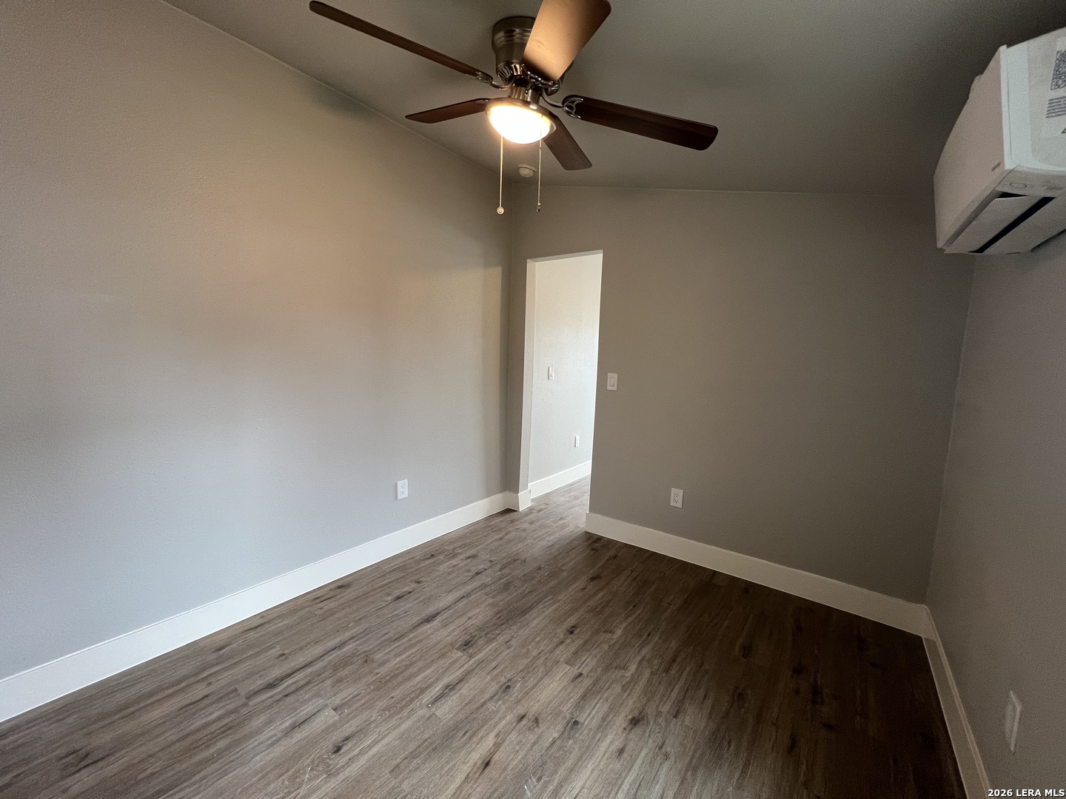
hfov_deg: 106.2
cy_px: 400
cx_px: 533
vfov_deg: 89.9
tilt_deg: -6.7
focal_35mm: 13
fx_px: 400
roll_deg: -1.7
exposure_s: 1/60
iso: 200
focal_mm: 1.57
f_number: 1.8
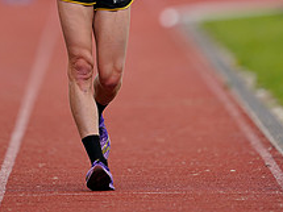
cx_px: 99
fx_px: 9854
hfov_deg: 1.6
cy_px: -41
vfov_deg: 1.2
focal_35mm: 1206
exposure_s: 1/640
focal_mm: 600
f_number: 4
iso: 320
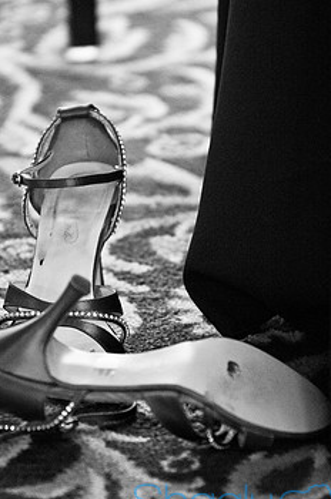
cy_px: 252
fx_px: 5344
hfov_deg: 3.5
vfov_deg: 5.3
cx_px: 145
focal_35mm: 386
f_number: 2.8
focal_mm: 200
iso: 400
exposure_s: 1/125
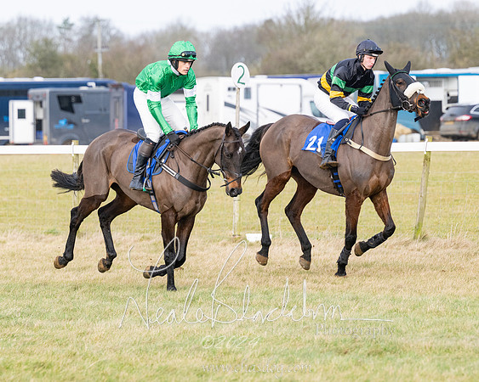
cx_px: 202
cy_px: 201
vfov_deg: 6.4
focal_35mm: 241
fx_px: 3411
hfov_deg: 8.0
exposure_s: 1/1600
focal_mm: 200
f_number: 5
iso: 800
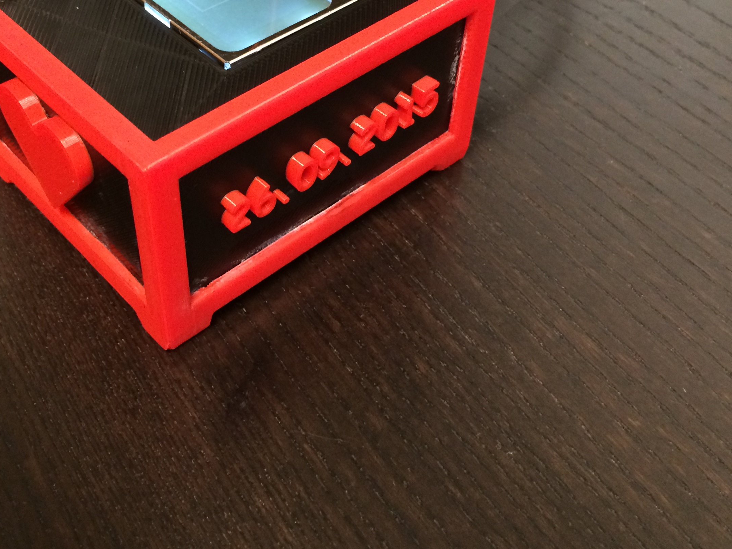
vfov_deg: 32.6
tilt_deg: -46.9
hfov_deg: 42.7
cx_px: 285
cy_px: 183
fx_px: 930
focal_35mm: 44
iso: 250
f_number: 2.2
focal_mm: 4.15
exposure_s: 1/20
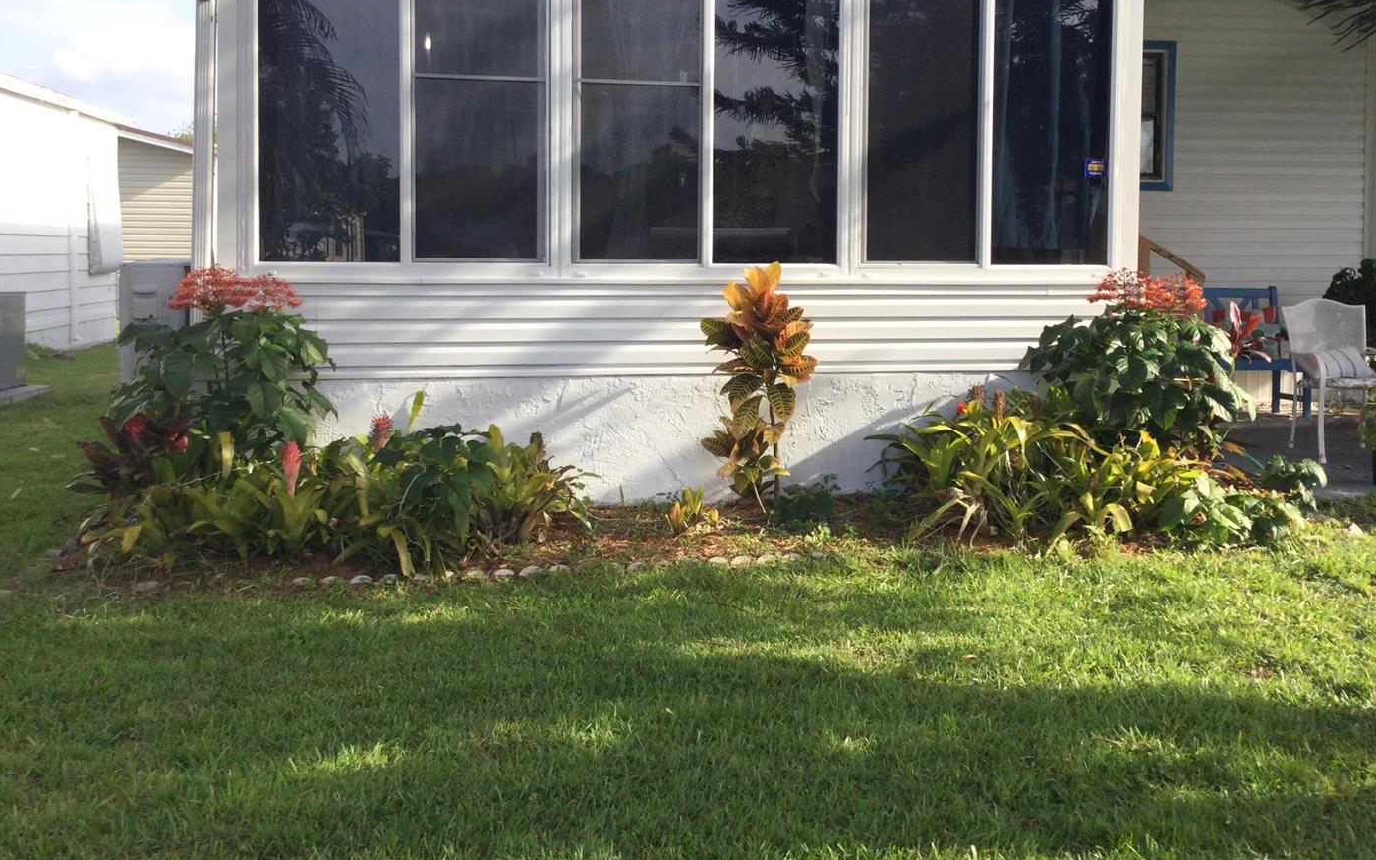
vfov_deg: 33.3
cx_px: 775
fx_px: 1425
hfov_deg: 51.4
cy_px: 282
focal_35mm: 38
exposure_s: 1/431
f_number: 2.4
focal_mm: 3.3
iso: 25
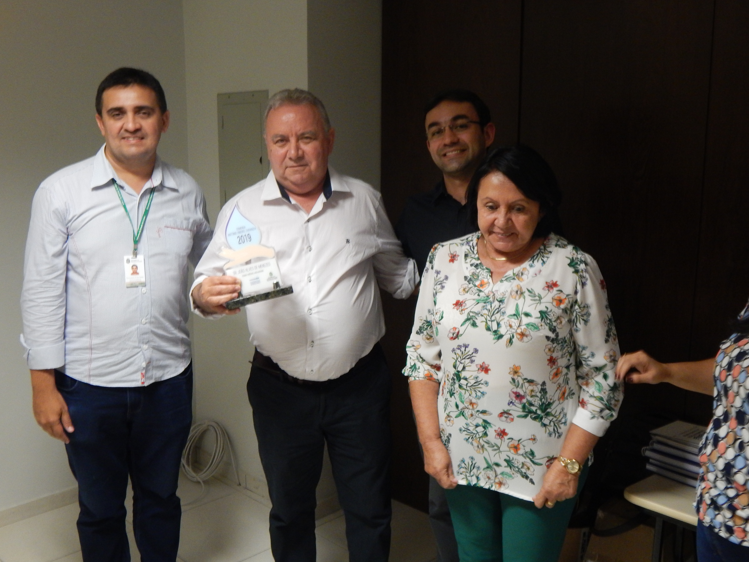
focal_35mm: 38
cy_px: 281
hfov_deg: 49.0
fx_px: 822
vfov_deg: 37.7
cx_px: 374
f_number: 3.4
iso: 400
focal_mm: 6.8
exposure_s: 1/20
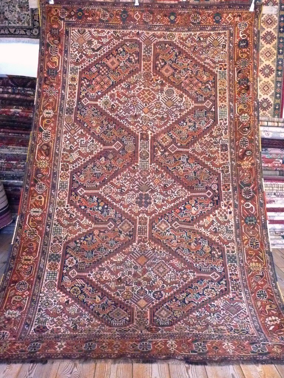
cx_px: 142
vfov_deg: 55.4
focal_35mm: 33
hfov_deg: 42.9
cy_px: 189
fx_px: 361
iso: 800
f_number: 2.8
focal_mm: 5.5
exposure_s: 1/40
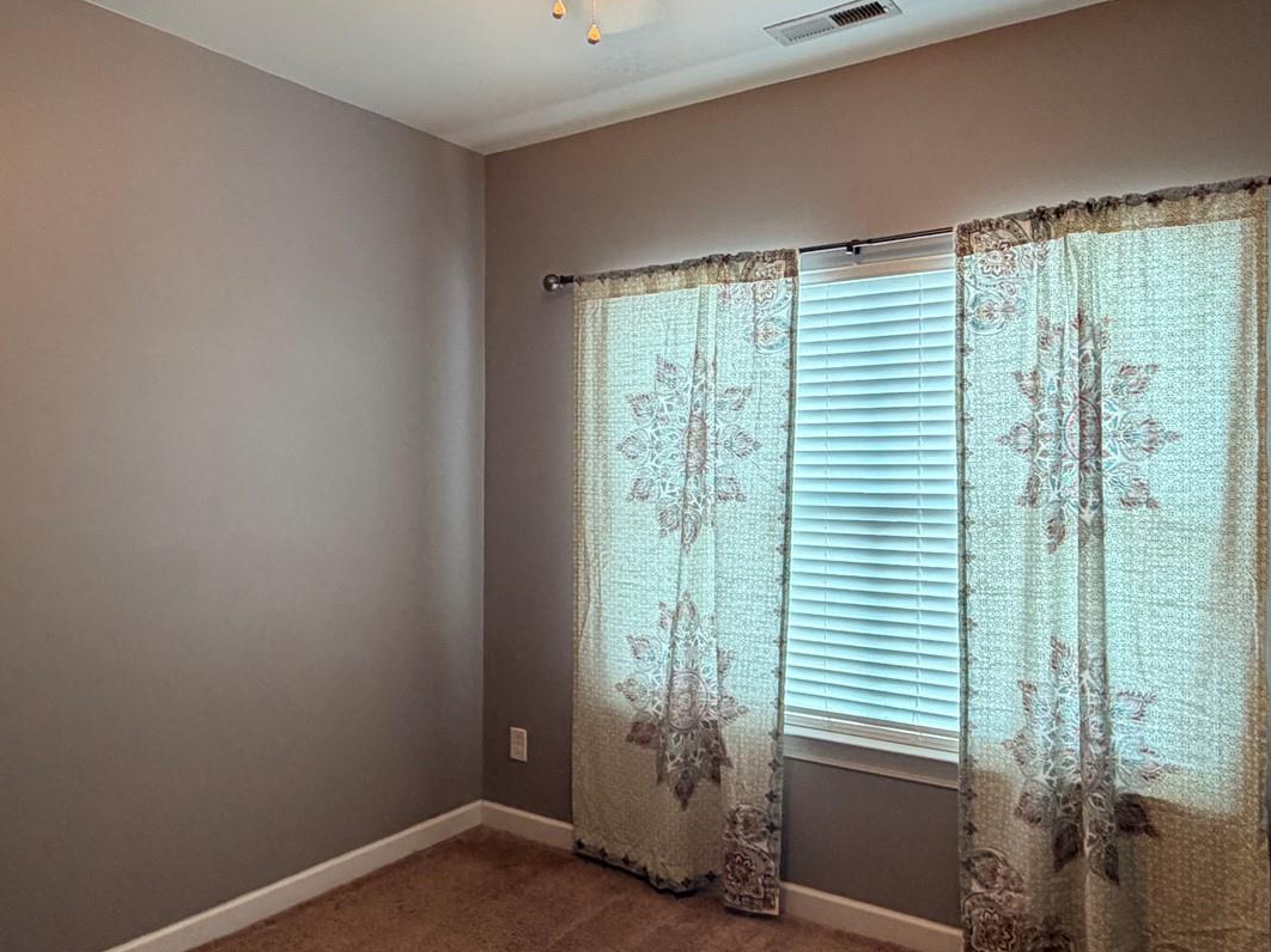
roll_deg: +0.3
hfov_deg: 65.0
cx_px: 545
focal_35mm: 27
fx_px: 991
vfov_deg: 51.3
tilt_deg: +0.1
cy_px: 468
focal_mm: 2.22
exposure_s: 1/60
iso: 320
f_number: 2.2
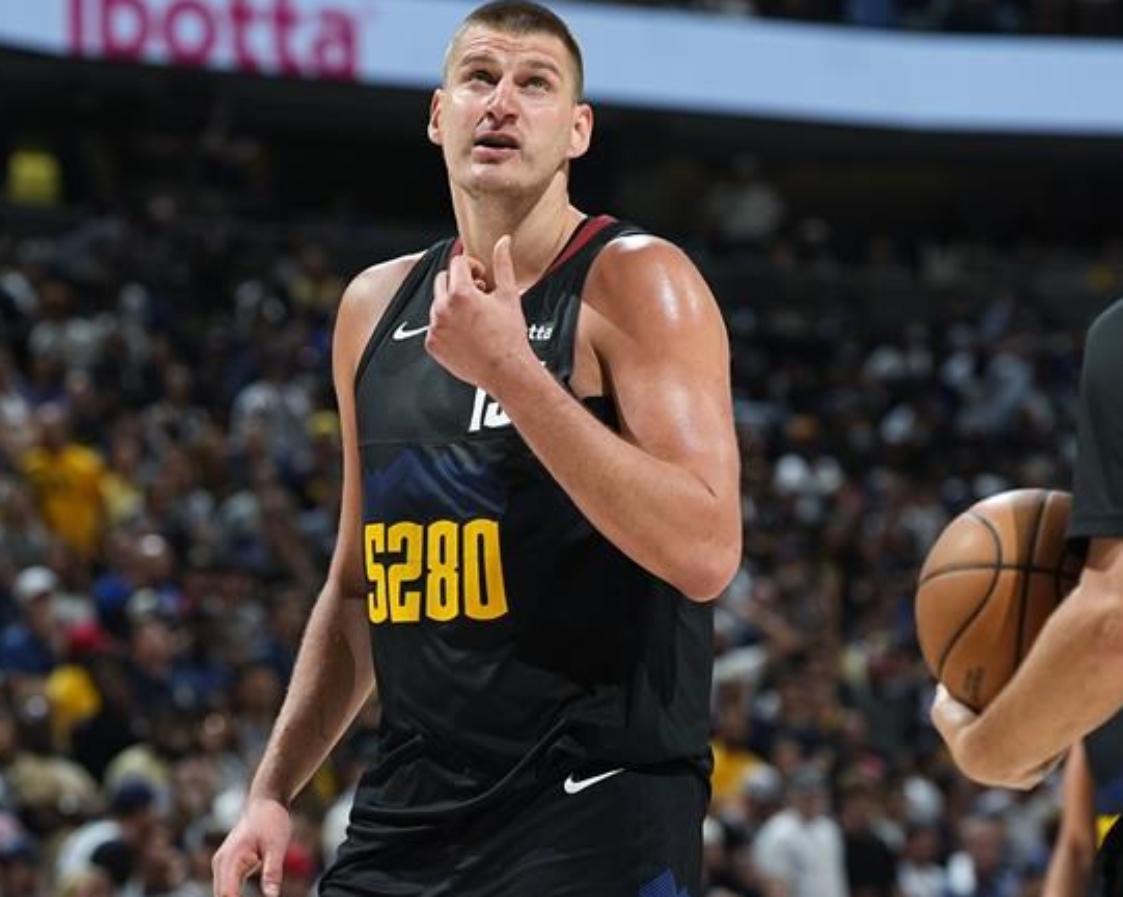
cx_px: 531
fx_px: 6643
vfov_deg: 7.7
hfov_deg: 9.7
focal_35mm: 200
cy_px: 450
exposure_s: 1/1250
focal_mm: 118
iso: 400
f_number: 3.5
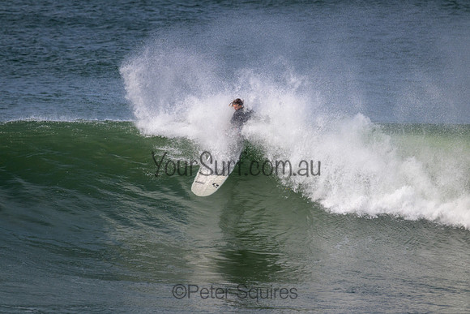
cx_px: 235
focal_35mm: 800
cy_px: 157
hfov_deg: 2.6
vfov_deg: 1.7
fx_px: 10446
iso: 720
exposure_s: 1/2000
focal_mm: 800
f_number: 11
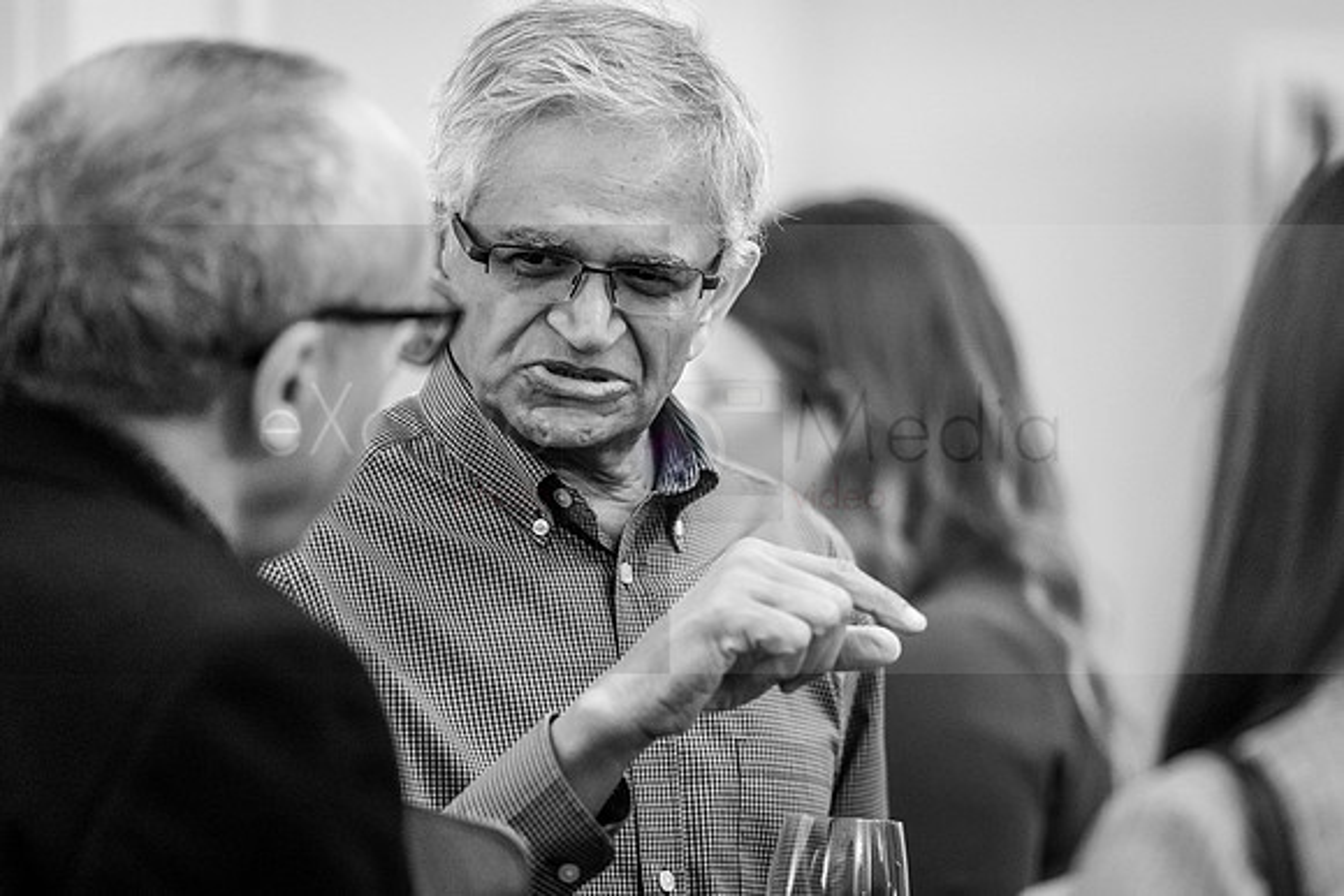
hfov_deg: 9.6
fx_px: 8013
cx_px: 719
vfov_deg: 6.4
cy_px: 481
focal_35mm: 215
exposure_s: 1/200
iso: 6400
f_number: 2.8
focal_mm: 200
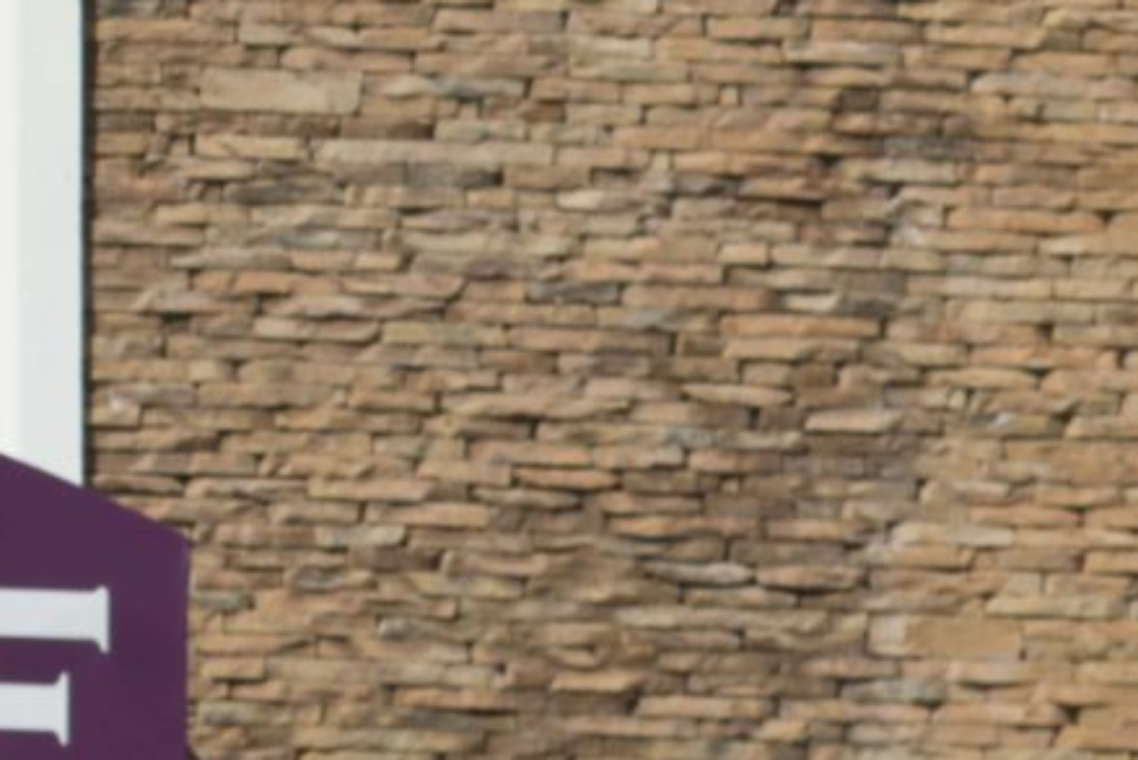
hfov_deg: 2.9
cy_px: 1698
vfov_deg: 2.0
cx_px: 3248
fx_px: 22102
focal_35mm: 699
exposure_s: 1/500
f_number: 11
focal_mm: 120
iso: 100
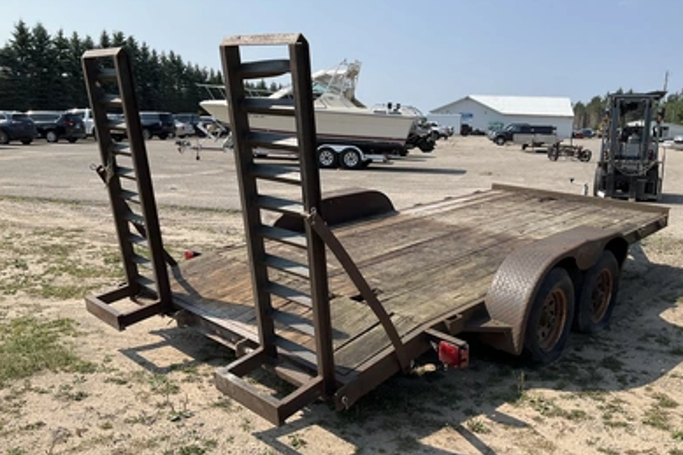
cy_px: 230
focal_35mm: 31
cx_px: 349
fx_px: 588
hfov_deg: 60.3
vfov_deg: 42.3
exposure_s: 1/1848
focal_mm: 3
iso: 25
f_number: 1.8
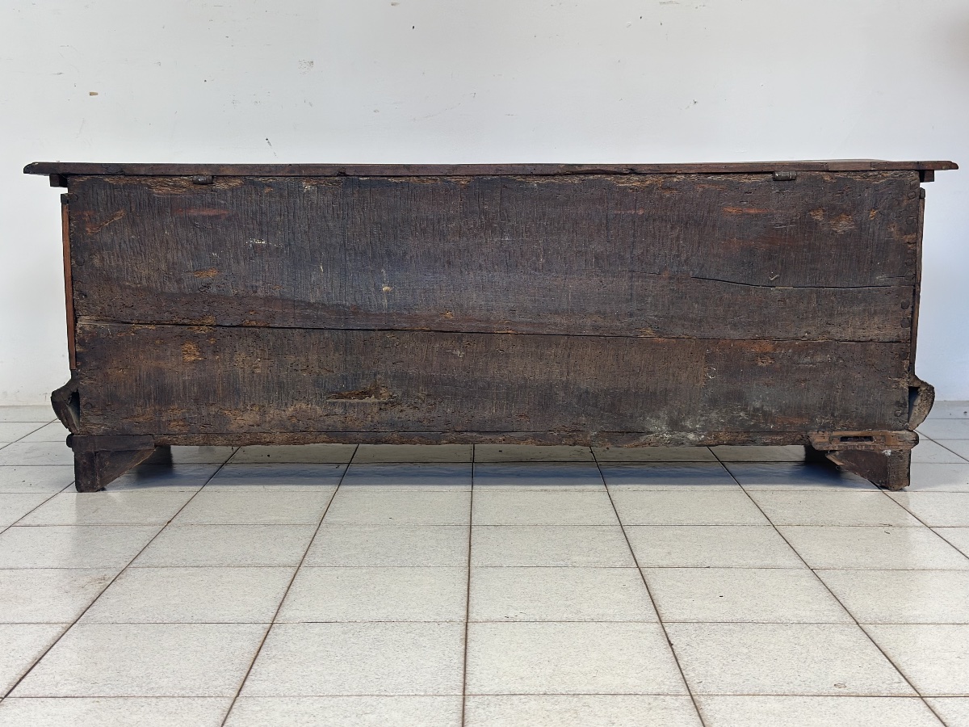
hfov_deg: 39.7
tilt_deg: -8.2
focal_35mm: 48
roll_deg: +0.1
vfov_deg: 30.3
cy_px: 364
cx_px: 484
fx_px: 1344
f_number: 1.78
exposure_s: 1/50
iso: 80
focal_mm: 6.86
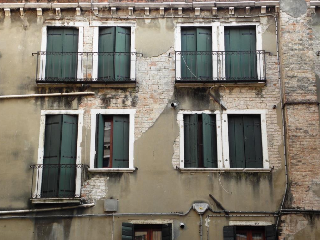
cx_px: 158
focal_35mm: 81
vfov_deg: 18.2
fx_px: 749
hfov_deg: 24.1
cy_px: 120
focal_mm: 14.25
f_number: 3.9
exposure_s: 1/100
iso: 100
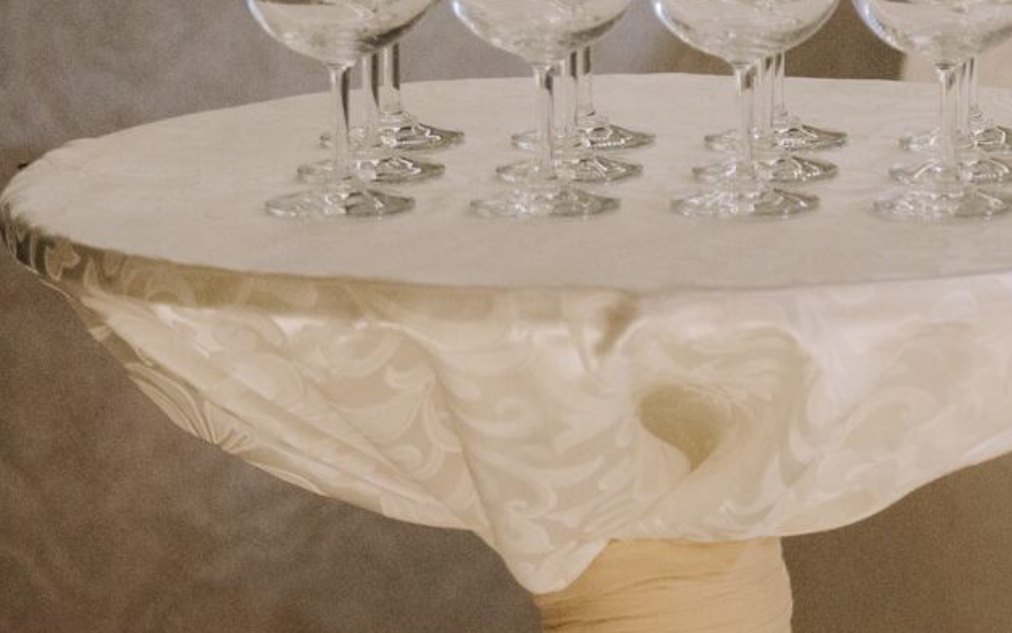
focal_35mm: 308
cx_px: 1846
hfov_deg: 6.7
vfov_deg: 4.2
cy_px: -592
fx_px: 8495
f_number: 2.8
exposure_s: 1/500
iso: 2500
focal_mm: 74
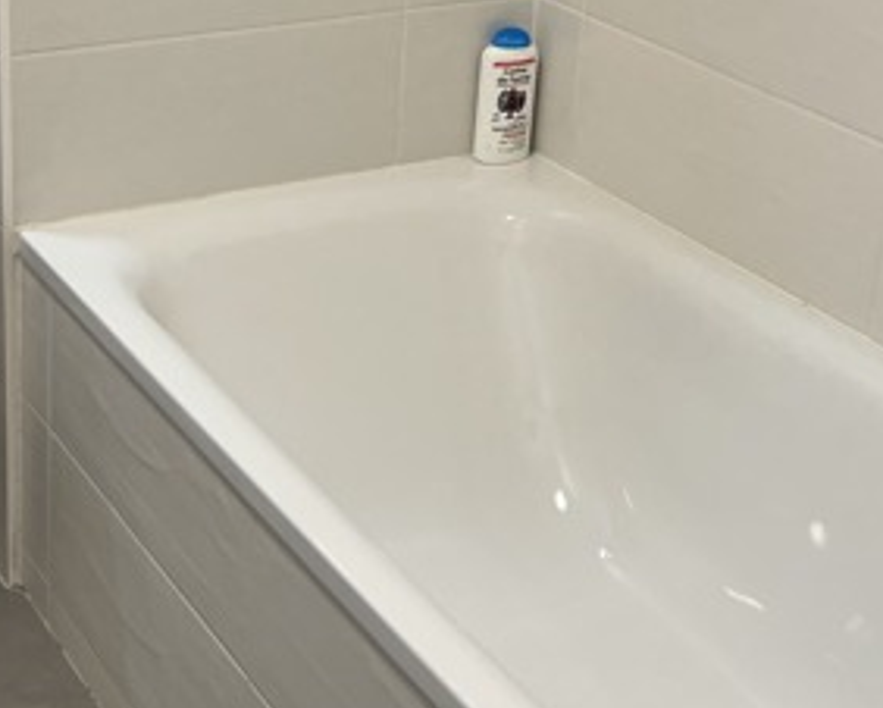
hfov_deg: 26.0
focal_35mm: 72
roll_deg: -0.7
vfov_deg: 21.1
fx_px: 1883
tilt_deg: -19.7
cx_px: 207
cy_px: 169
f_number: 1.6
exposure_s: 1/100
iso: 80
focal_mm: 5.1
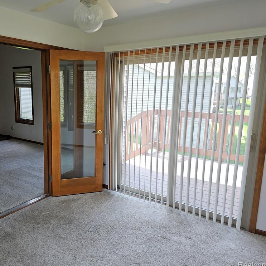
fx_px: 243
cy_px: 133
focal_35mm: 28
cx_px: 91
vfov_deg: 57.3
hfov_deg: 56.2
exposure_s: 1/60
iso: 32
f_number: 1.7
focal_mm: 6.3
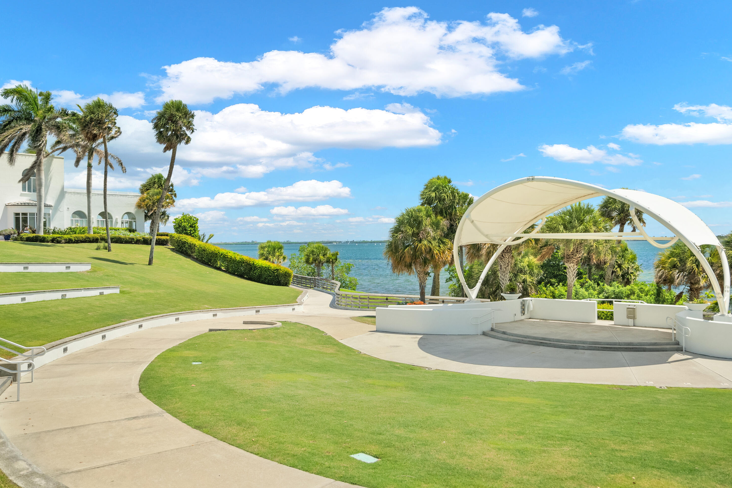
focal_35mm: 31
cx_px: 377
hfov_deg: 60.3
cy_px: 240
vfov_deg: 42.3
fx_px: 630
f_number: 8
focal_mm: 30
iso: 2000
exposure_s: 1/1600
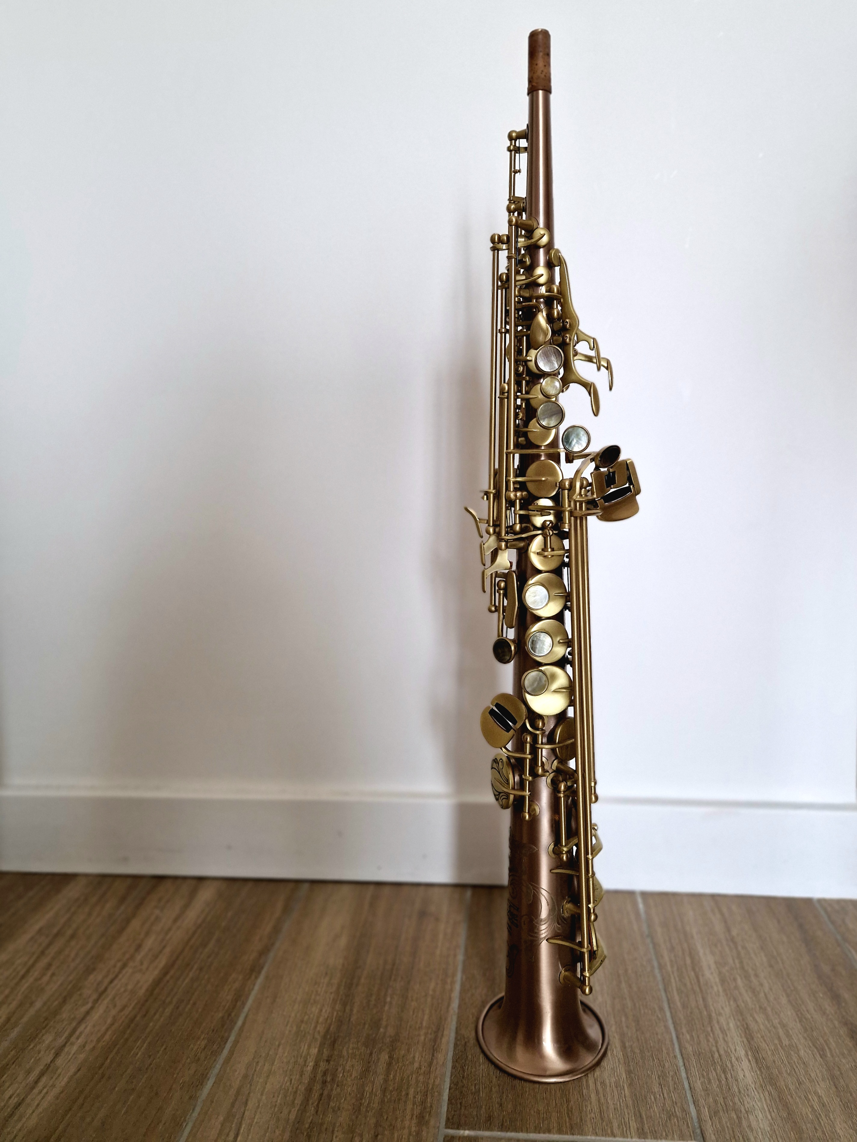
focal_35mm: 23
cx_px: 428
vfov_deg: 73.9
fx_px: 759
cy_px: 571
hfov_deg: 58.9
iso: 250
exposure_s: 1/100
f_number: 1.8
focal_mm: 5.4
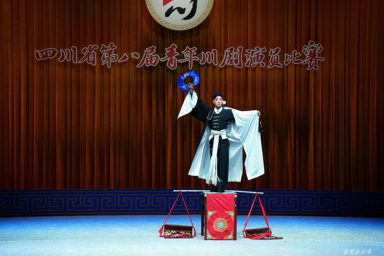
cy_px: 128
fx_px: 1066
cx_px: 192
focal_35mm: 100
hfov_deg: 20.4
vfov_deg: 13.7
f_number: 5.6
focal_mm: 100
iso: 500
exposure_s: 1/100
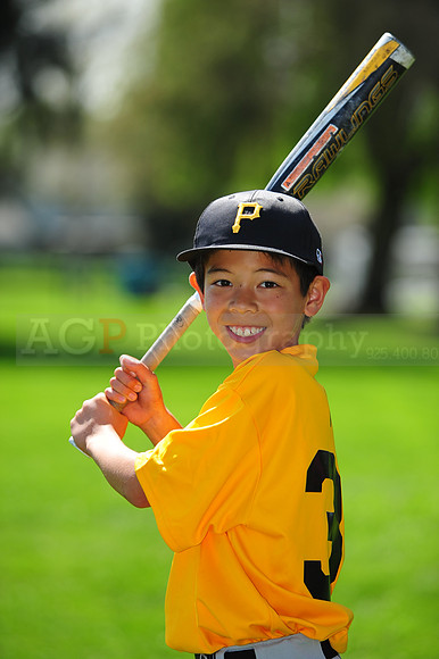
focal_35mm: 200
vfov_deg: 10.3
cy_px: 330
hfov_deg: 6.9
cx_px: 220
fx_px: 3662
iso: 200
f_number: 4.5
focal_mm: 200
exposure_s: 1/800
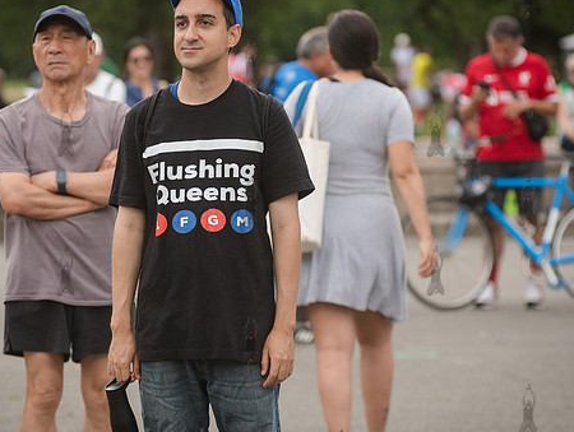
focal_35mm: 253
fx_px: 4202
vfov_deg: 5.9
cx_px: 227
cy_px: 183
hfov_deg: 7.8
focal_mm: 170
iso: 2000
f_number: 4.5
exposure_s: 1/2500
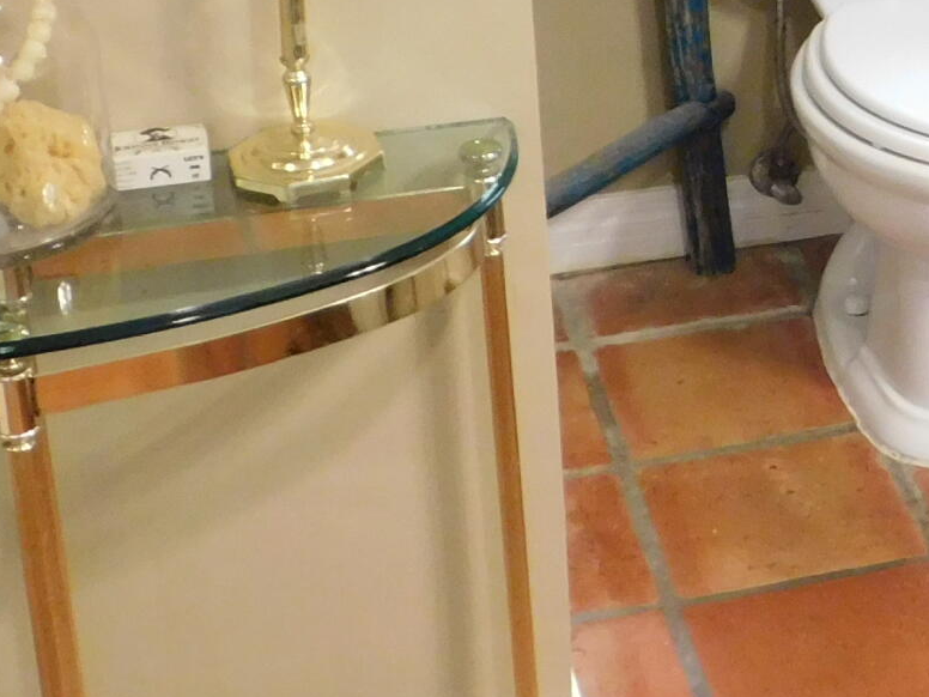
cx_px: 1215
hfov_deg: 16.1
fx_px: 3113
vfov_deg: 12.6
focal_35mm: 116
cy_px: -30
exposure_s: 1/20
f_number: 3.2
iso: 400
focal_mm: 5.3
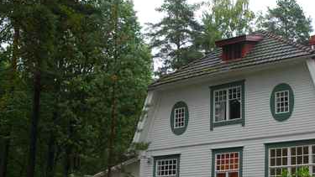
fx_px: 493
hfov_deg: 34.3
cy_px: 130
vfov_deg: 20.3
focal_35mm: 59
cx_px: 255
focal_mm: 22
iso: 400
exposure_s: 1/80
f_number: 8
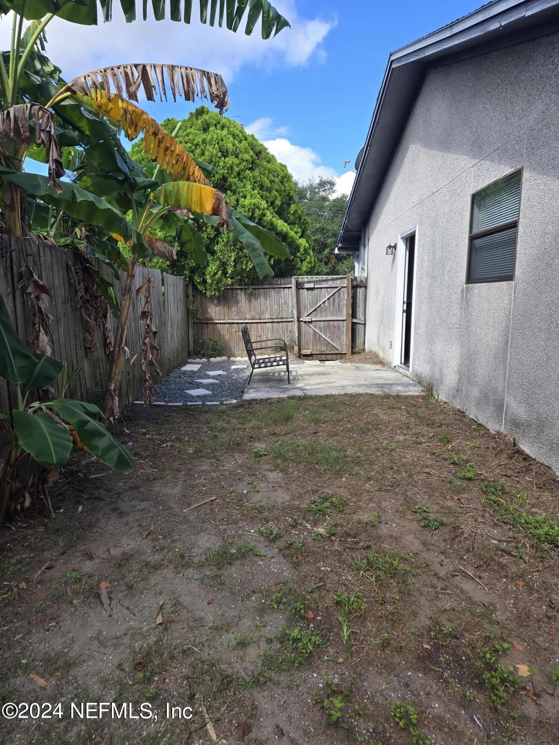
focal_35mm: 23
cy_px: 372
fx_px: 495
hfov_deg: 58.9
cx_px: 280
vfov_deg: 73.9
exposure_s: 1/512
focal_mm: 5.4
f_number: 1.8
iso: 25
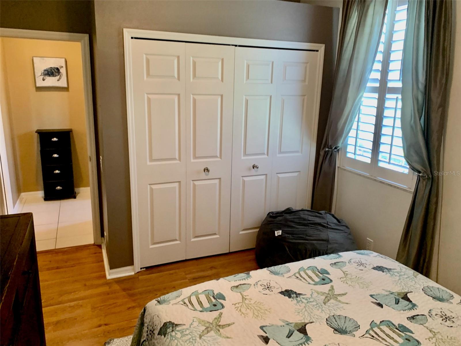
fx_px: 346
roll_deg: -1.5
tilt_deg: -11.7
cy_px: 173
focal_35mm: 26
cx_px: 230
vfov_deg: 53.1
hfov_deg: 67.3
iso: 250
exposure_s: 1/60
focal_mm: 4.25
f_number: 1.8
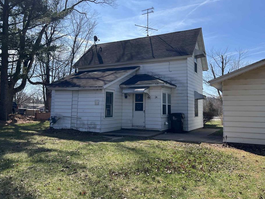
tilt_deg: +6.4
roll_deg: -0.7
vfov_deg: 48.2
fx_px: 222
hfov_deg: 61.6
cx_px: 135
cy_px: 90
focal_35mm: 29
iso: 50
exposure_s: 1/3460
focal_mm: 5.7
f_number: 1.5
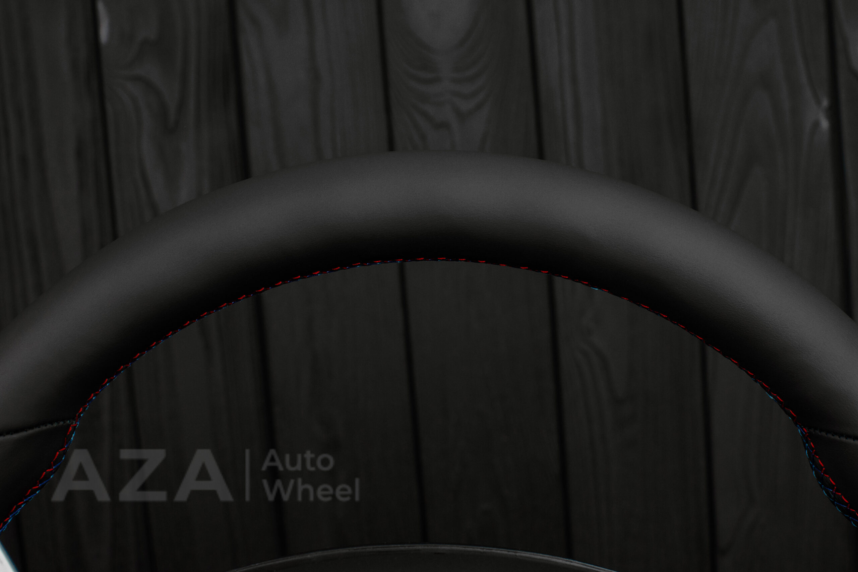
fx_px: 1251
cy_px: 286
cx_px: 429
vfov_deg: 25.8
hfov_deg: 37.8
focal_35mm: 52
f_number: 6.3
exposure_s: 1/125
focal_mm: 35
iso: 500
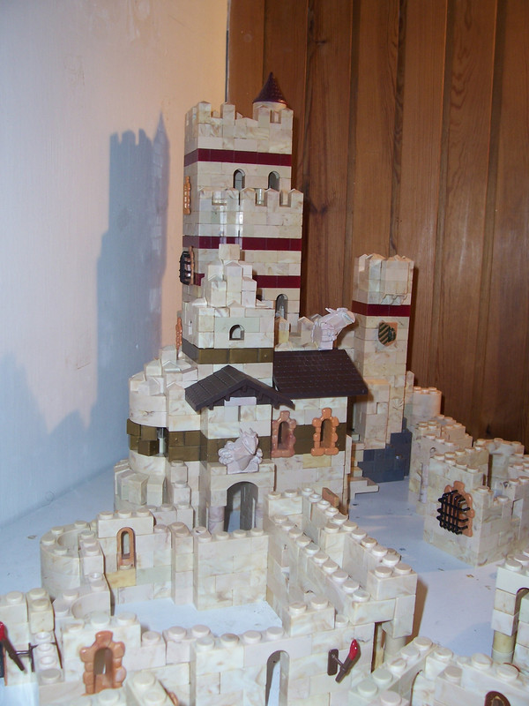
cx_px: 264
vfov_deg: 54.0
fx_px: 693
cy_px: 353
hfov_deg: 41.8
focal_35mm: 34
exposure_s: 1/60
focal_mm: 5.6
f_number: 2.7
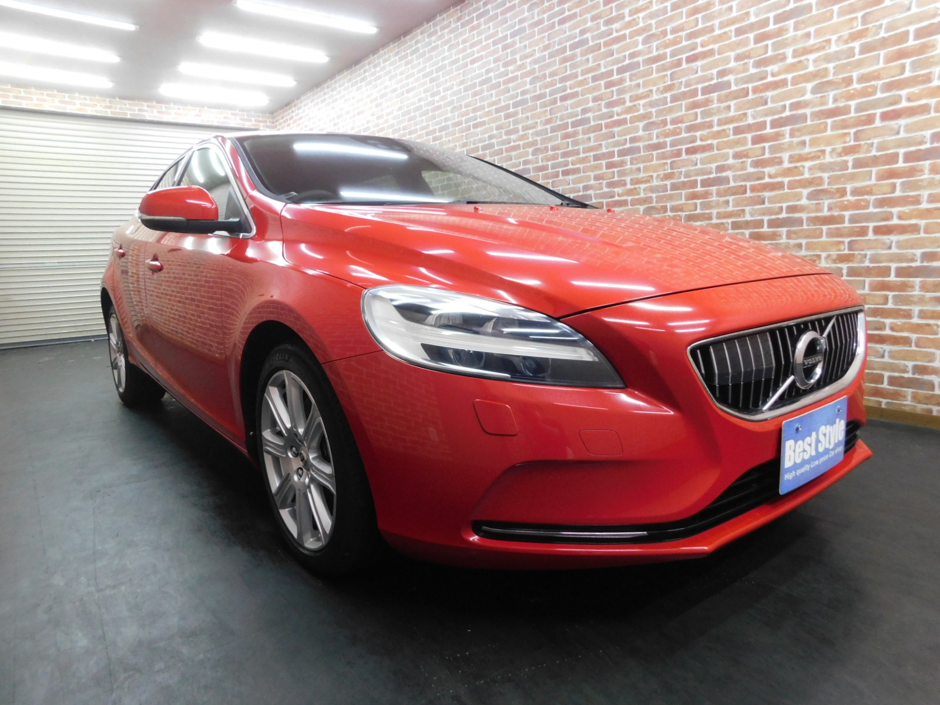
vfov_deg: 58.9
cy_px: 352
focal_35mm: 23
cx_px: 470
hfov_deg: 73.9
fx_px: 625
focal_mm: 4
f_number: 3
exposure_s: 1/30
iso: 280
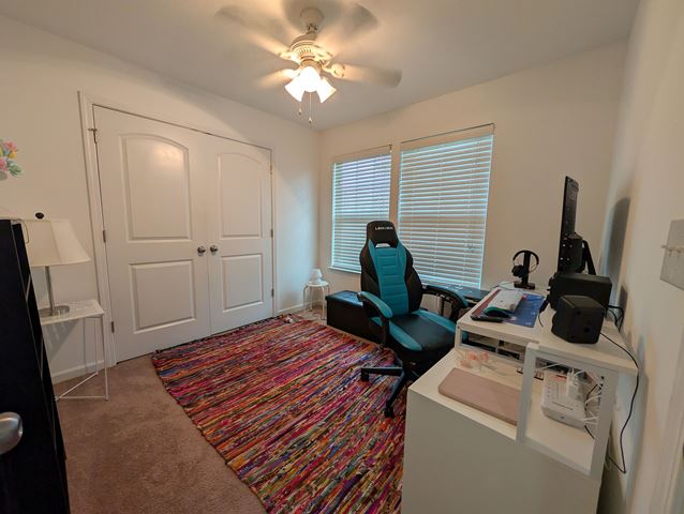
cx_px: 342
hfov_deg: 110.5
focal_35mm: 12
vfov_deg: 94.6
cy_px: 257
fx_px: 237
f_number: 1.7
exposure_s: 1/120
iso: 163
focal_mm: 2.02
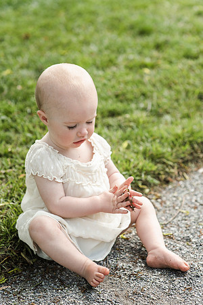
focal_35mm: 85
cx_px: 102
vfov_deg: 23.9
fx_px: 719
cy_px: 152
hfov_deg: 16.1
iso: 800
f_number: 3.5
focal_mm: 85
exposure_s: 1/3200
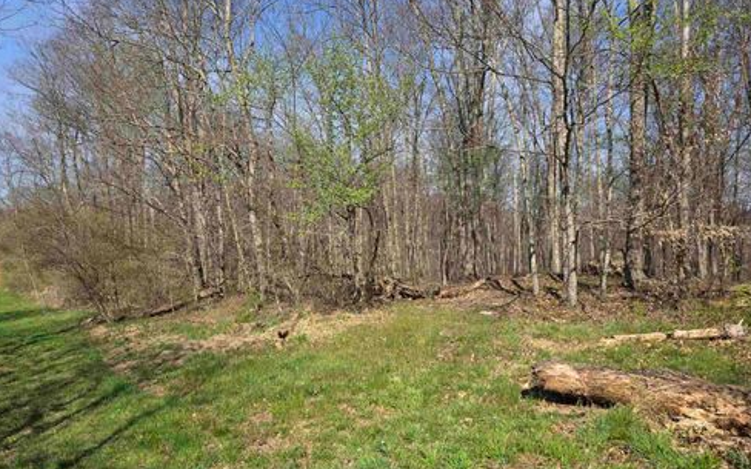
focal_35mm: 25
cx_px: 376
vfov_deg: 49.2
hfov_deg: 72.5
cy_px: 254
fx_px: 512
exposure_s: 1/4539
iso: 80
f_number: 1.7
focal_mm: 6.3
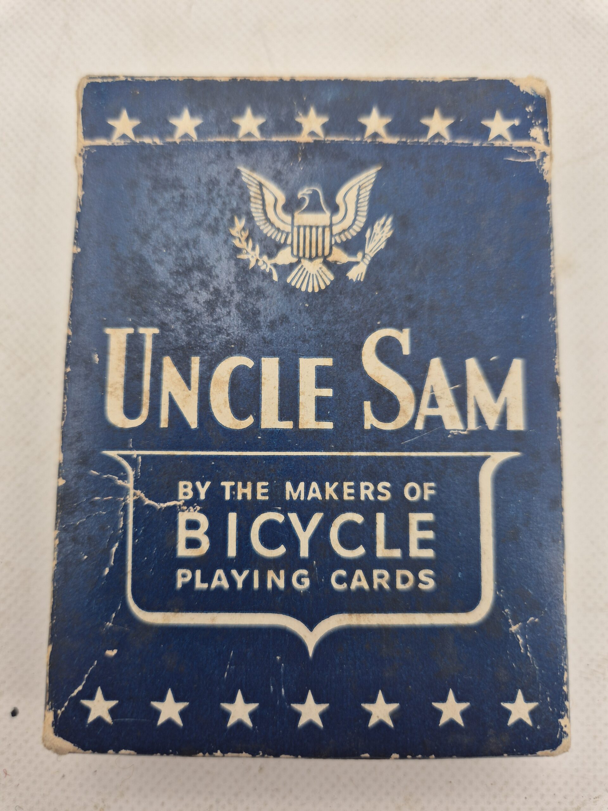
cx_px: 304
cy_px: 406
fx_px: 539
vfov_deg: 73.9
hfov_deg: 58.9
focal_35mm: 23
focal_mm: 5.4
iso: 25
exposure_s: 1/203
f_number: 1.8
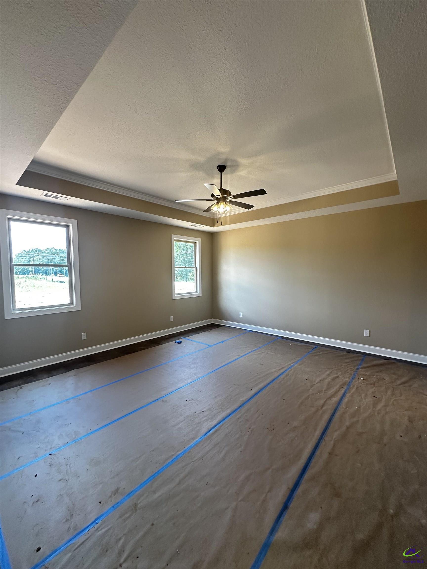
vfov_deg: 102.1
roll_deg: -0.4
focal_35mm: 14
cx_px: 214
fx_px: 230
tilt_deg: -3.0
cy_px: 284
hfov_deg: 85.7
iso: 200
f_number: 2.2
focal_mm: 2.22
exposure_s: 1/120
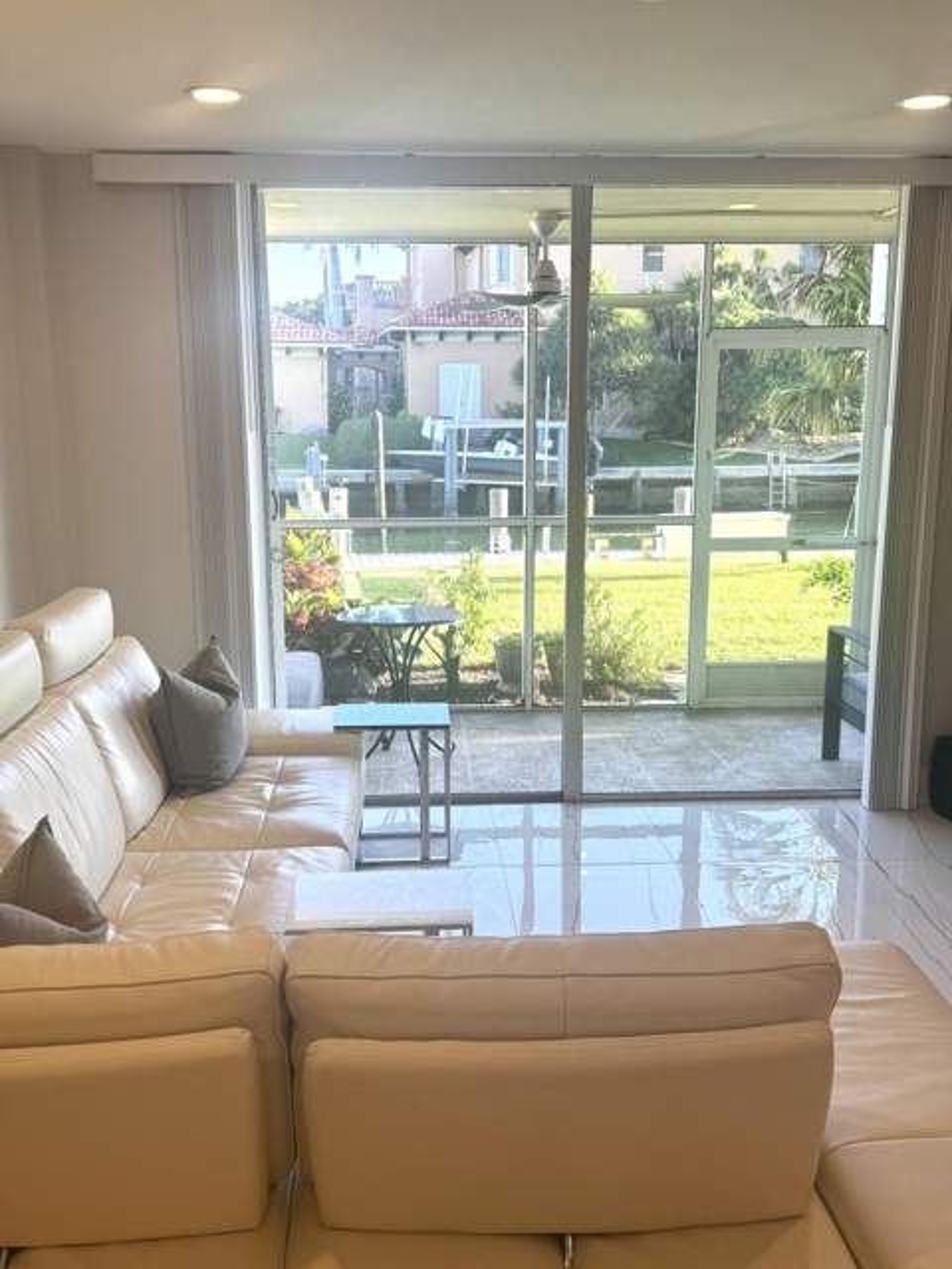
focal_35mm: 35
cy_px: 634
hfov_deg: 40.7
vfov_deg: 52.6
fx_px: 1283
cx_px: 476
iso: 64
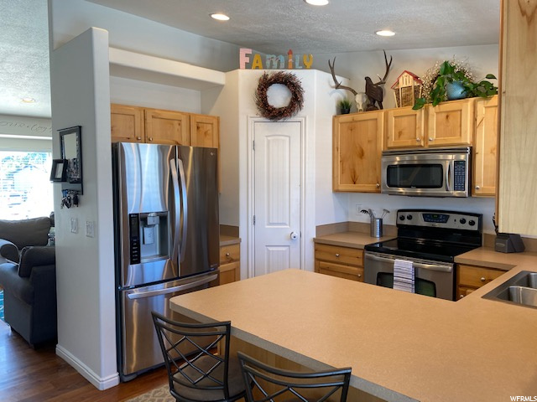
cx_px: 268
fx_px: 403
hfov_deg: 67.3
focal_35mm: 26
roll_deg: +0.3
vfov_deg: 53.1
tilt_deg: -3.7
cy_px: 201
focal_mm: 4.25
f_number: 1.8
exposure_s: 1/120
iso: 100
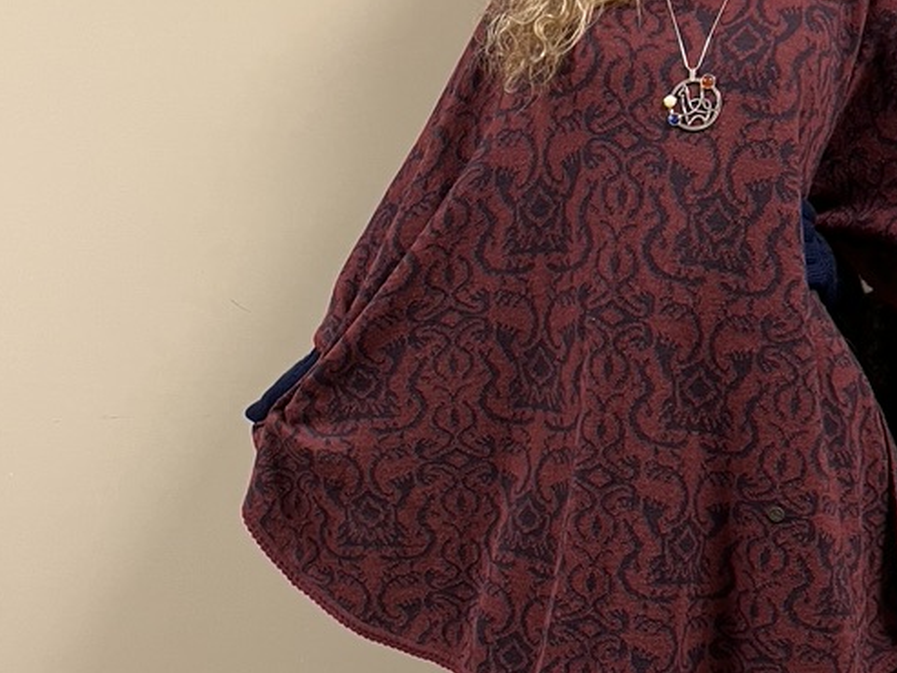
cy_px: 458
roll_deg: +0.6
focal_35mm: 54
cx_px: 571
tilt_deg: -11.4
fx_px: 1400
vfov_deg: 26.9
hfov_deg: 35.3
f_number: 1.5
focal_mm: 5.7
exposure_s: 1/50
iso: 200
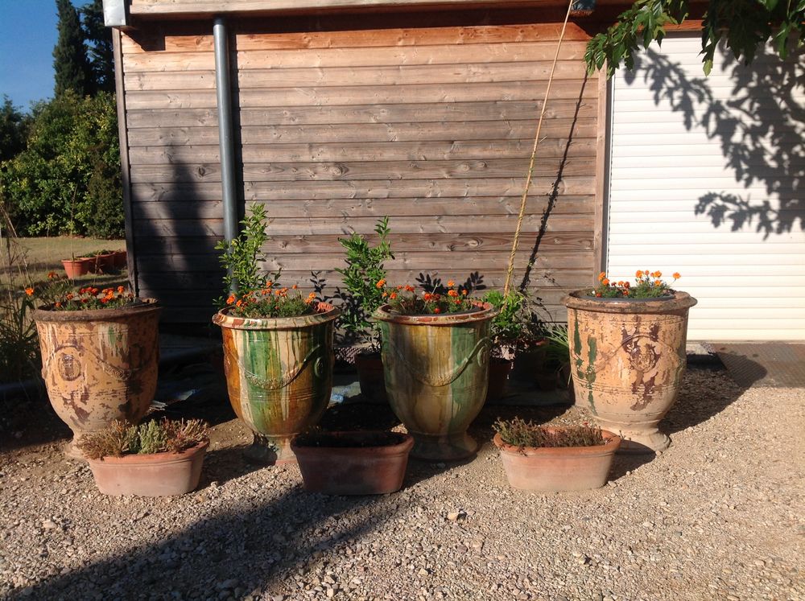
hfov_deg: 52.7
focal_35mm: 35
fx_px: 813
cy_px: 300
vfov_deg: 40.6
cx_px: 402
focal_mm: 4.28
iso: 50
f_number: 2.4
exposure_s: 1/2747
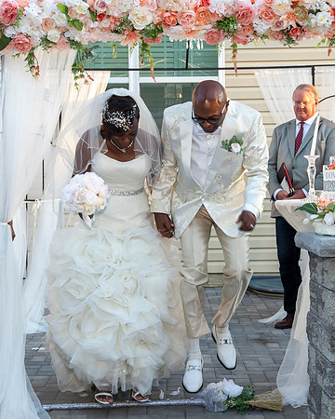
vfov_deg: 26.4
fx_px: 892
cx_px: 156
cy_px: 209
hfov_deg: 21.3
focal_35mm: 72
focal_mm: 34
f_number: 5
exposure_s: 1/250
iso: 400
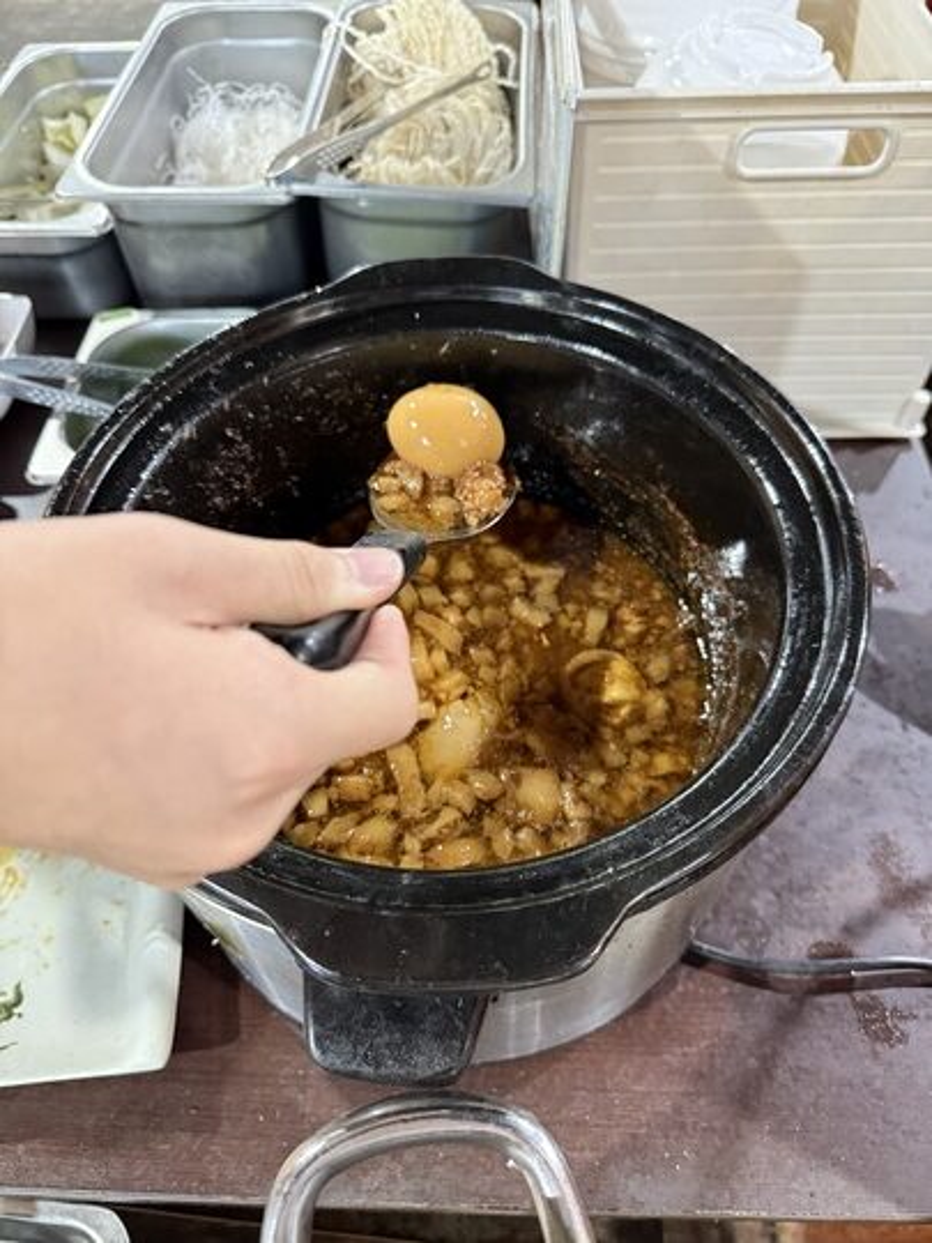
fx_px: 862
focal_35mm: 24
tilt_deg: -53.5
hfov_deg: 56.8
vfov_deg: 71.6
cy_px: 622
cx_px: 466
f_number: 1.78
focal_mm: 6.76
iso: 800
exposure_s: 1/30
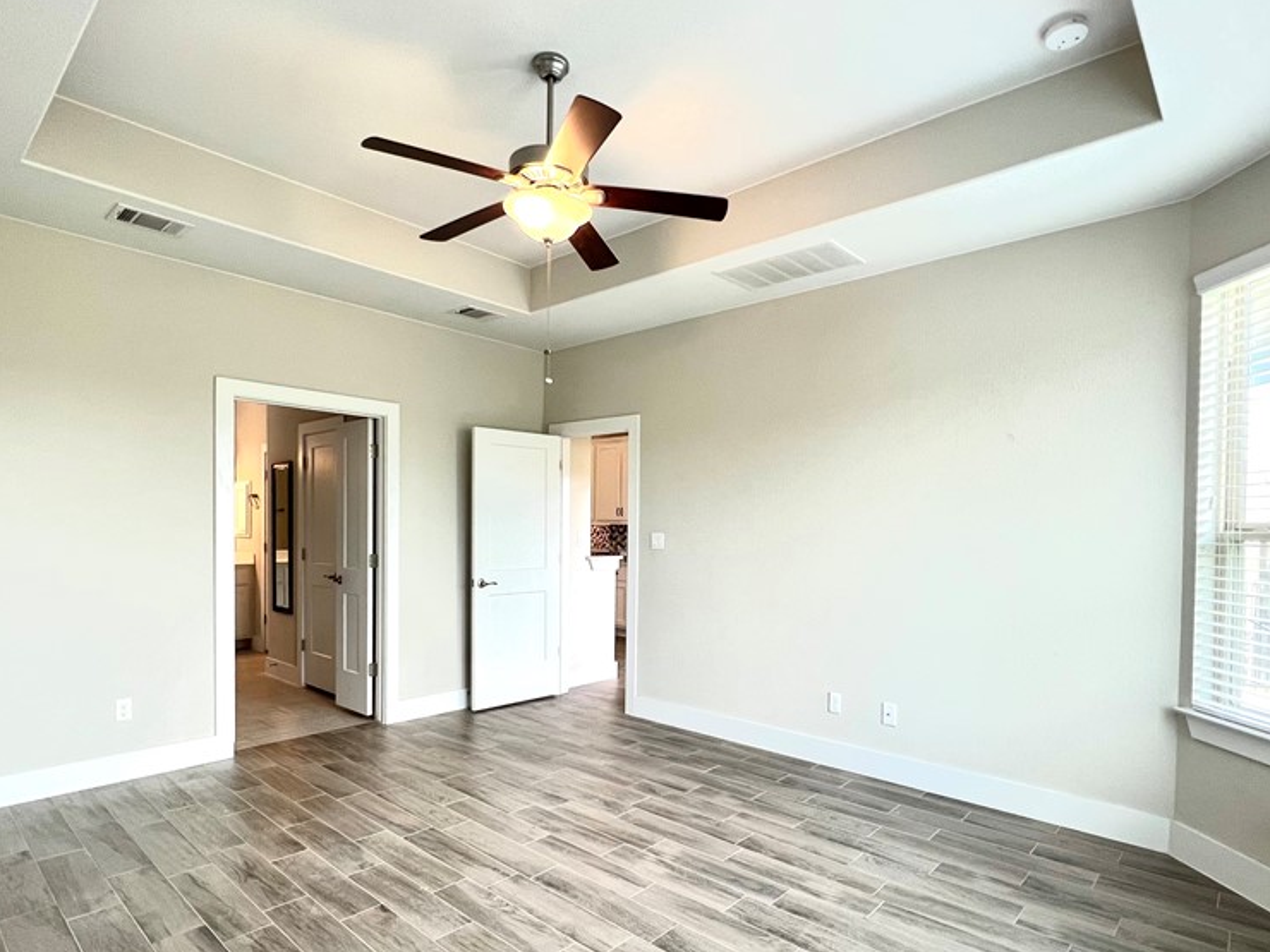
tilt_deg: -0.7
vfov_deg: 71.2
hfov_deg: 87.8
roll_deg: -0.7
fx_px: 660
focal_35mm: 18
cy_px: 544
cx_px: 642
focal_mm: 1.57
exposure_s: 1/120
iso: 125
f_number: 1.8
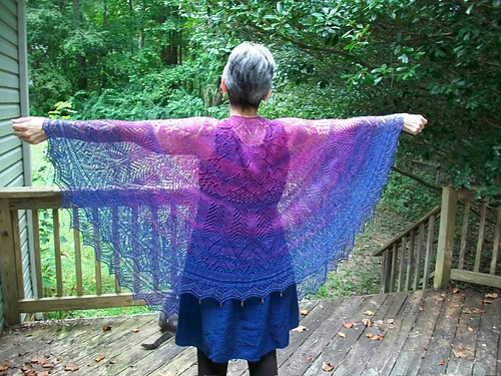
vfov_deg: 44.2
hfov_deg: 56.8
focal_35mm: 32
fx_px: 463
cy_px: 188
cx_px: 250
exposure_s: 1/20
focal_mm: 5.7
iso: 160
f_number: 2.8
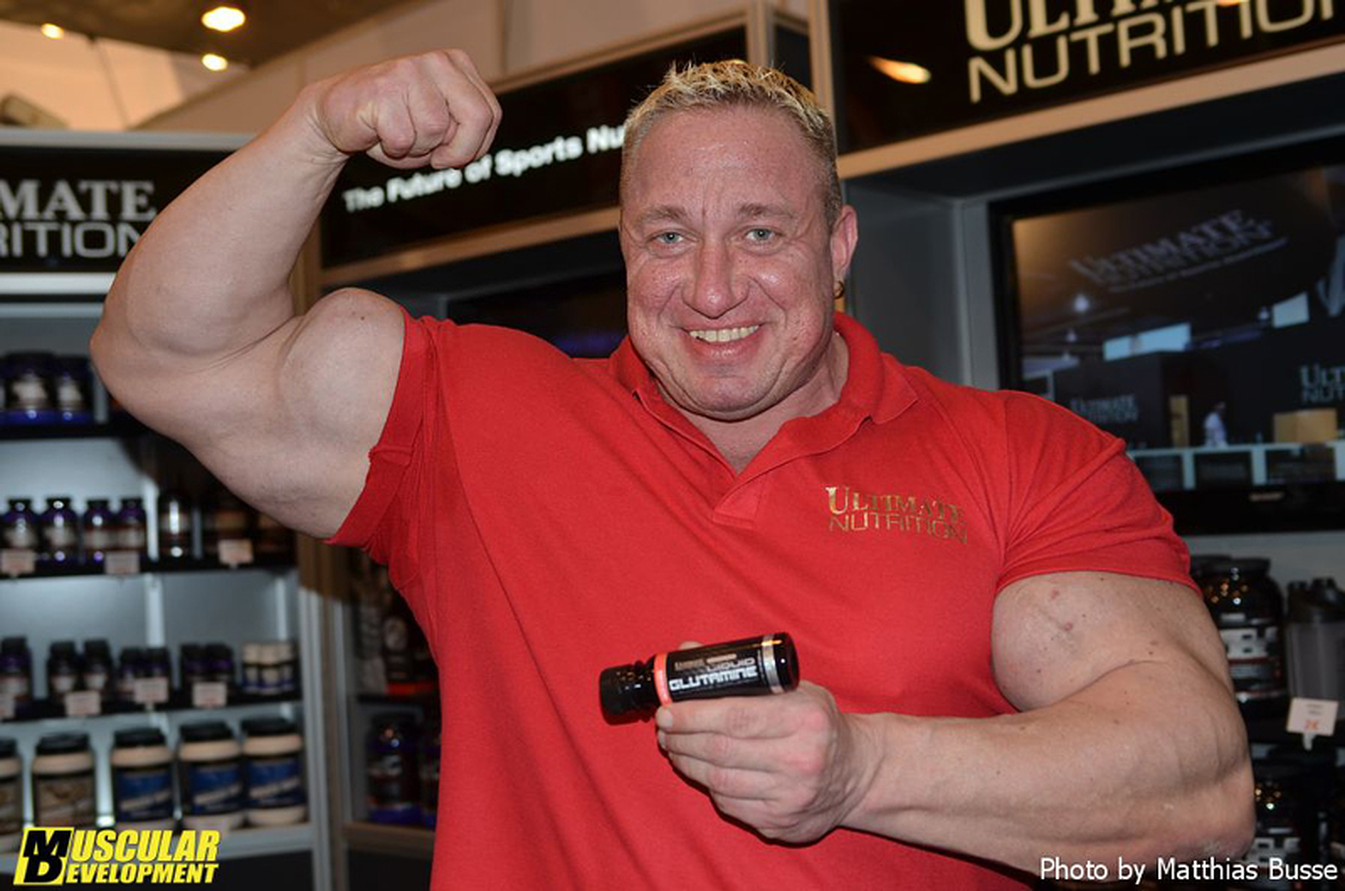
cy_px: 446
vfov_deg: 31.8
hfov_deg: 46.5
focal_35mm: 42
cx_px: 672
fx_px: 1566
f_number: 2.8
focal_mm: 28
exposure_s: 1/60
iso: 100
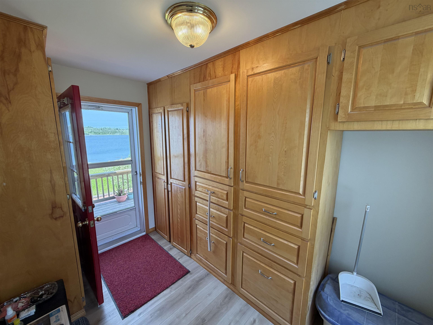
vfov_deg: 85.7
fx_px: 175
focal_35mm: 14
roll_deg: +0.3
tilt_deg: -9.4
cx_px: 216
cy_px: 162
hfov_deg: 102.1
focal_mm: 2.22
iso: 125
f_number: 2.2
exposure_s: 1/120
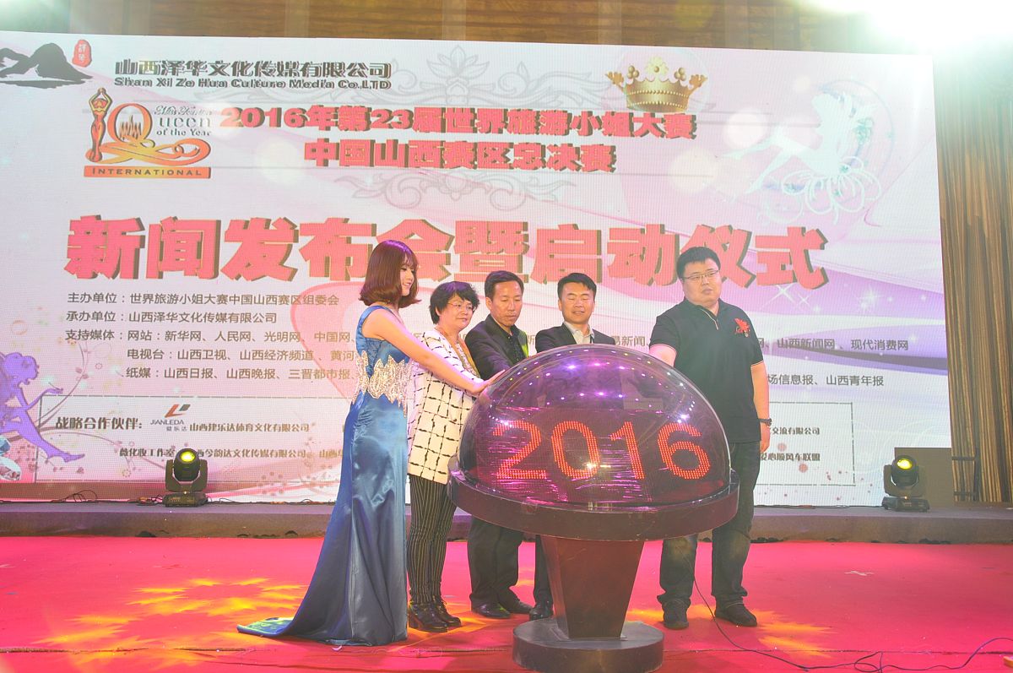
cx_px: 506
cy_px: 336
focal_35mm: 33
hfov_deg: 57.3
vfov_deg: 39.9
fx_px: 927
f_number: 5
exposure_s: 1/50
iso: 500
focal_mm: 22
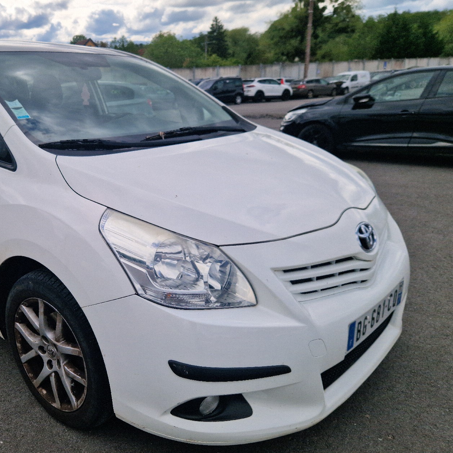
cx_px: 127
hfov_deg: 50.9
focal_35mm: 31
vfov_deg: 52.5
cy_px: 243
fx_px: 459
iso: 50
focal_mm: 5.4
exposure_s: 1/2500
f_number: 1.8
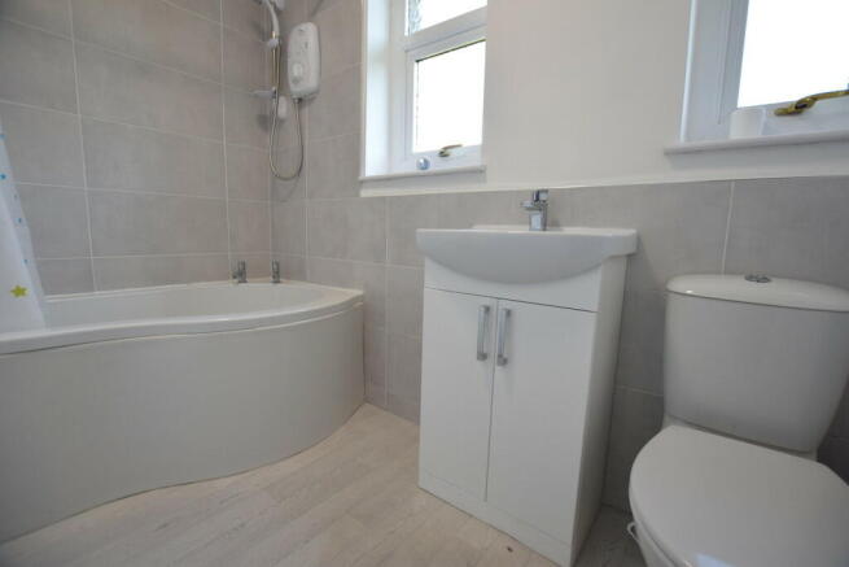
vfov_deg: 77.4
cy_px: 284
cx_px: 424
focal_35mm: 15
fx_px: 354
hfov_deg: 100.4
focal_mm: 10
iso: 500
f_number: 3.5
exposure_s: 1/160
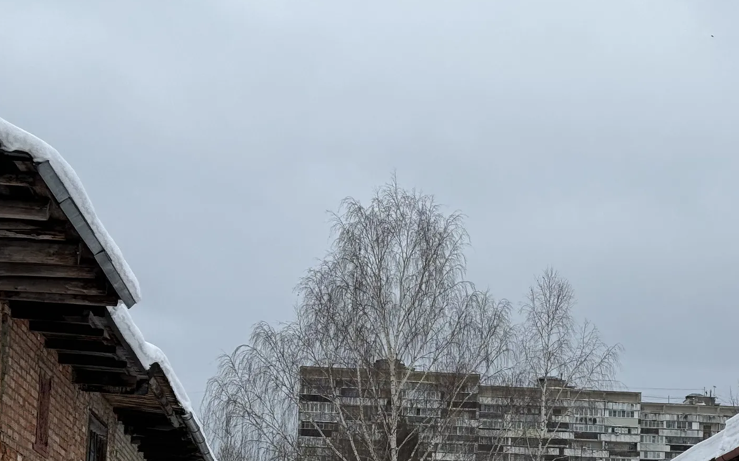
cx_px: 587
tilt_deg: +4.4
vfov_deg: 14.8
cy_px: 450
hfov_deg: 23.5
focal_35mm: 87
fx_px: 1752
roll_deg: -2.1
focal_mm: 6.86
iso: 64
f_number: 1.78
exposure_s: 1/627
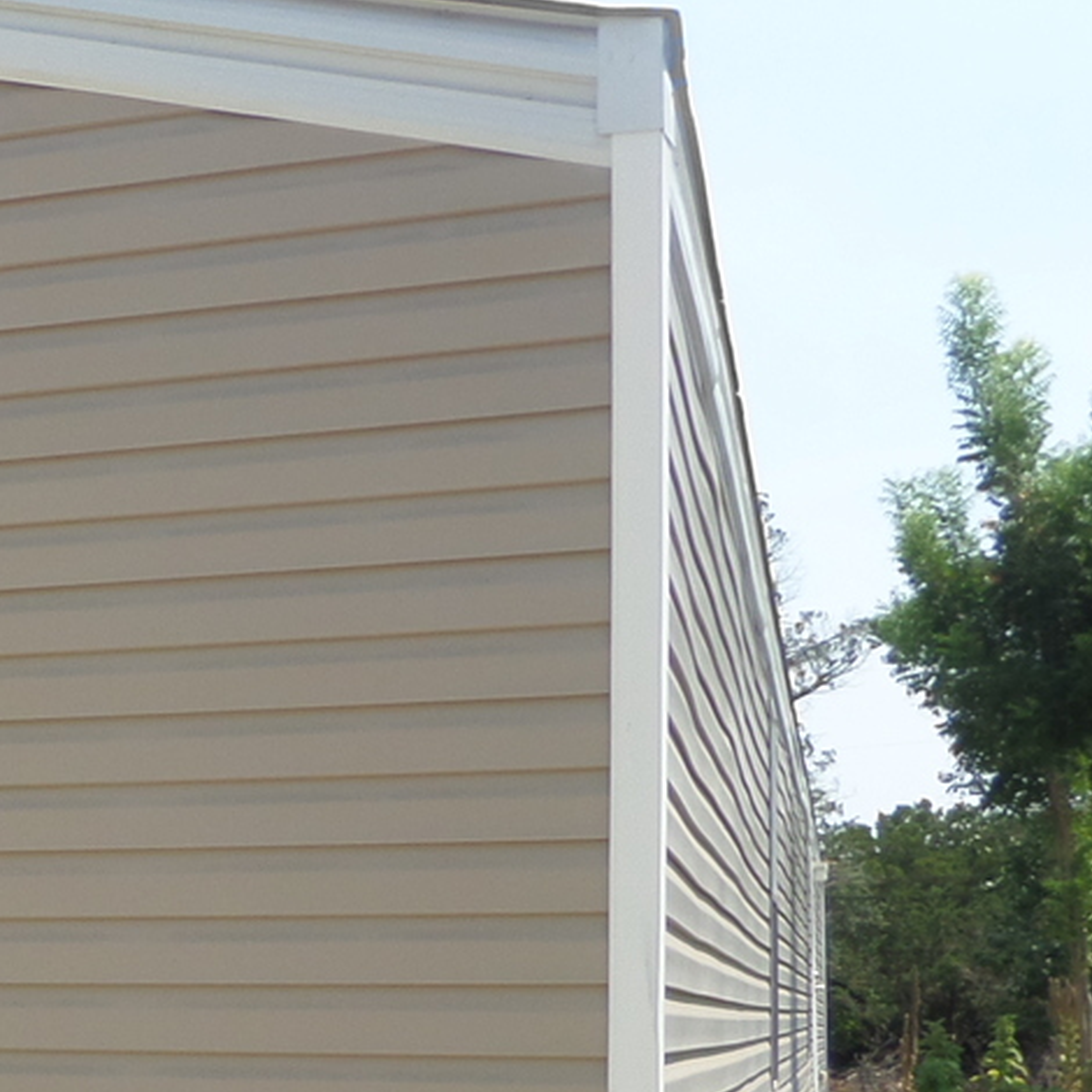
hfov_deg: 24.4
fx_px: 2320
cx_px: -158
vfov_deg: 25.8
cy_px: 939
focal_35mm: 65
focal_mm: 4
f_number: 3.2
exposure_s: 1/750
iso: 100
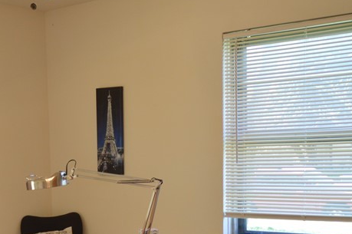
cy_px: 233
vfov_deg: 20.5
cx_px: 122
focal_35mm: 64
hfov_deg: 31.2
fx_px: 625
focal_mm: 18
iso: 400
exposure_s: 1/50
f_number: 3.5
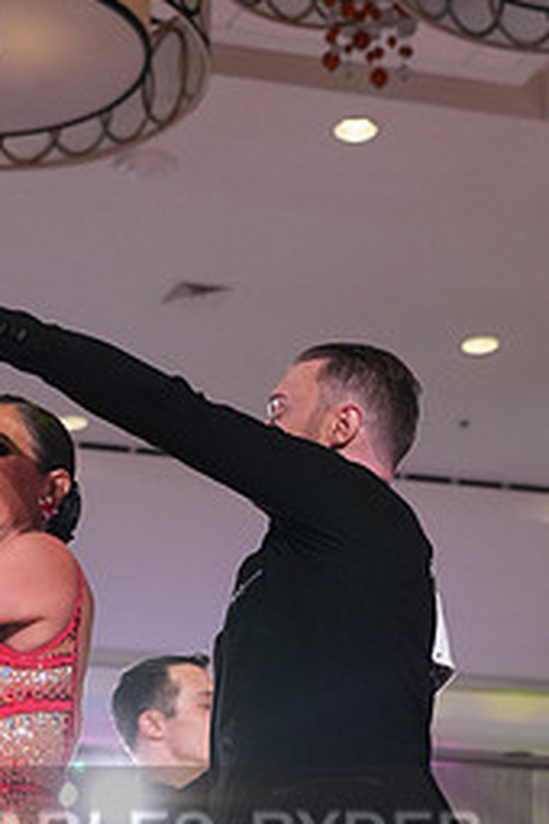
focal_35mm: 109
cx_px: 89
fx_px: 2493
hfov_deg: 12.5
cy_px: 876
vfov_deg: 18.2
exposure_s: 1/500
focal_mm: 48
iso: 2500
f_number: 4
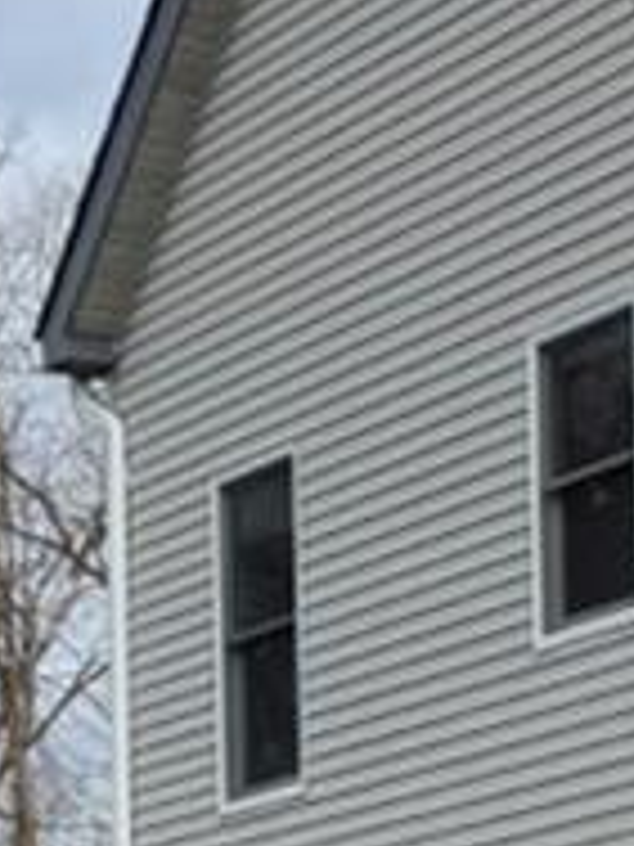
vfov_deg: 9.9
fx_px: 4664
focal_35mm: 191
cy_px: 1451
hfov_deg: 7.7
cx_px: 807
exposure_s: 1/2331
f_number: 1.78
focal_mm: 6.76
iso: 80
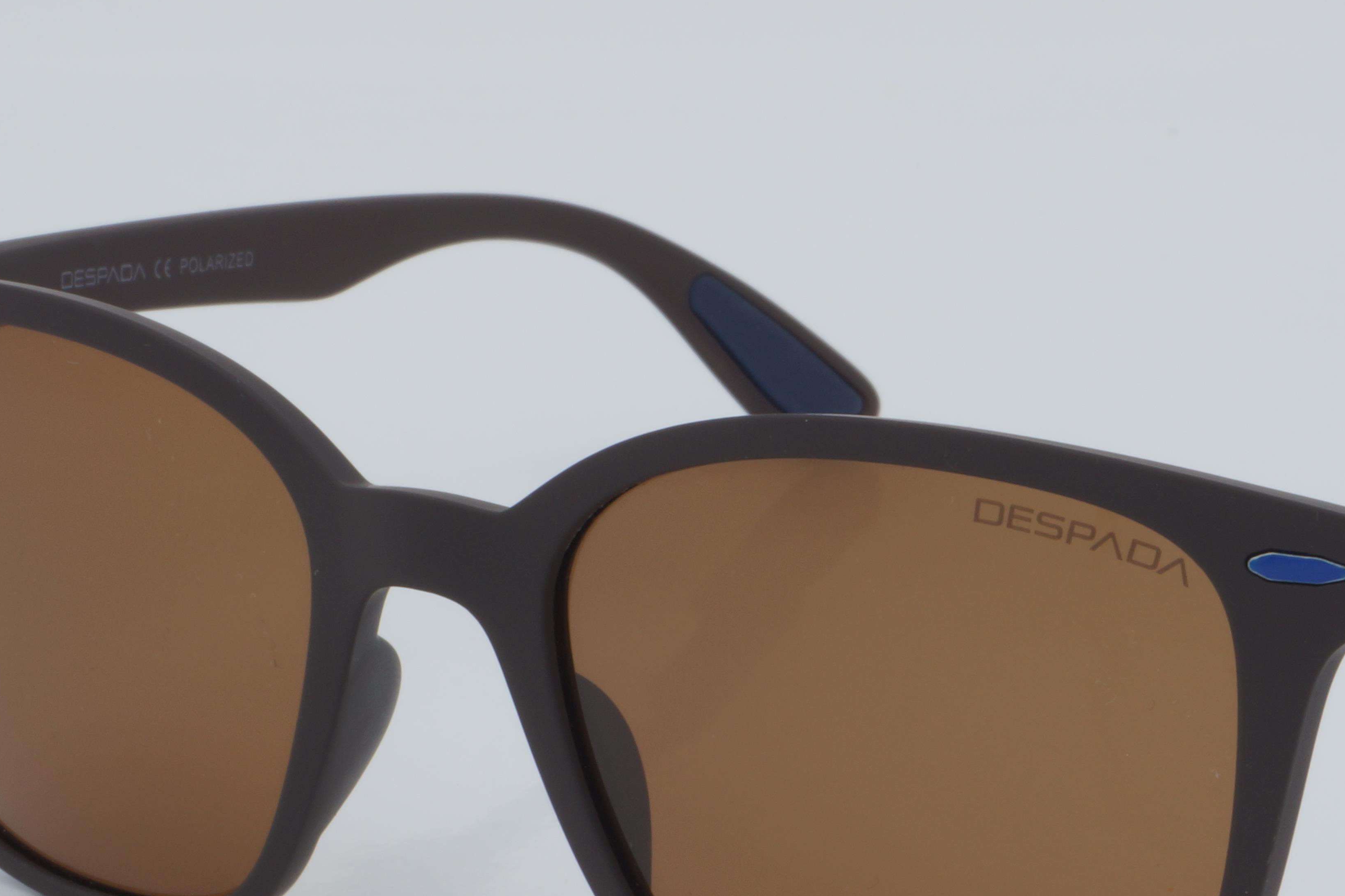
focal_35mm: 137
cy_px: 617
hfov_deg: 14.9
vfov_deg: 10.0
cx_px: 961
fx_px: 5118
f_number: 32
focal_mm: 50
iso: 100
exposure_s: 1/4
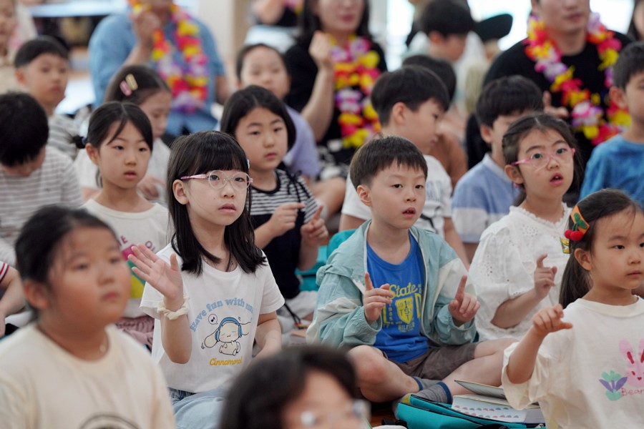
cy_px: 214
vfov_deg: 6.9
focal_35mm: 200
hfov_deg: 10.3
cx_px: 322
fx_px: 3577
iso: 2000
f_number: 4
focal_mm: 200
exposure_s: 1/250
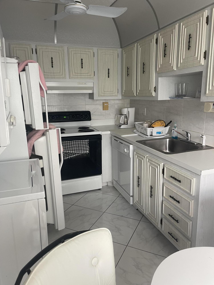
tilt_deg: -12.0
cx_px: 107
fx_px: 206
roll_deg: +1.8
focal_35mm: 25
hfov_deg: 54.9
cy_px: 142
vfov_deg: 69.4
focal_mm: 5.1
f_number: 1.6
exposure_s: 1/74
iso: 125
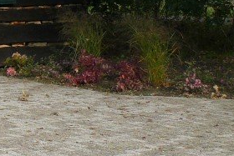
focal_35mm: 137
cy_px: -31
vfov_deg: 9.9
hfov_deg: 13.6
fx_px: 891
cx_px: -165
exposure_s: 1/200
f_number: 4.5
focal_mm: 6
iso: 100
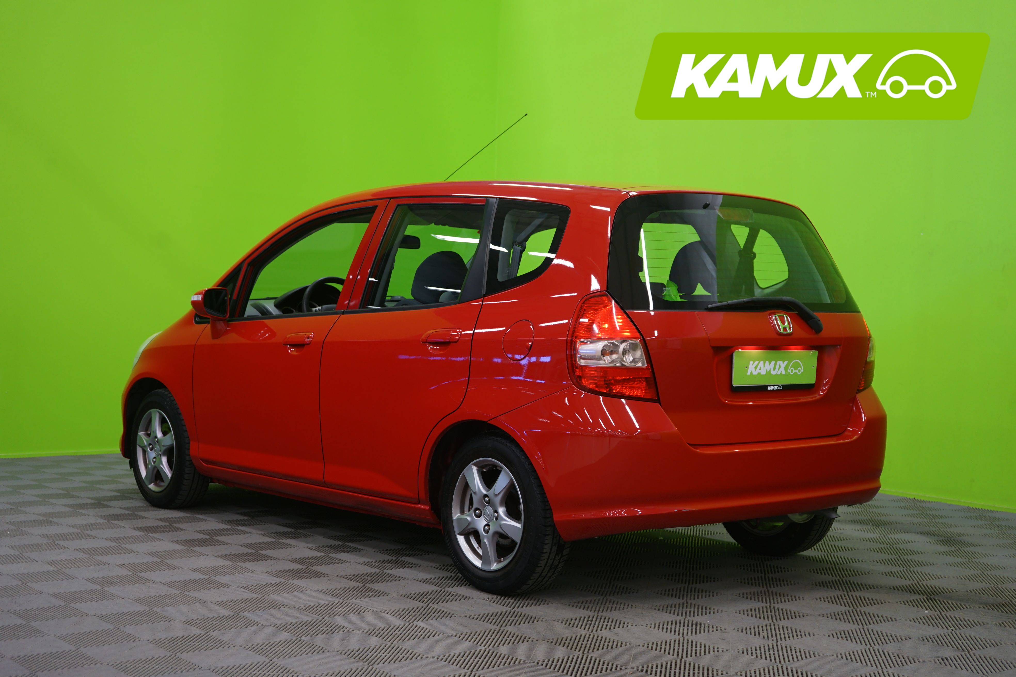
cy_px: 338
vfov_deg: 26.5
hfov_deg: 38.9
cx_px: 508
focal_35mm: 51
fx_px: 1439
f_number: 5
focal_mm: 51
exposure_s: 1/8
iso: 400
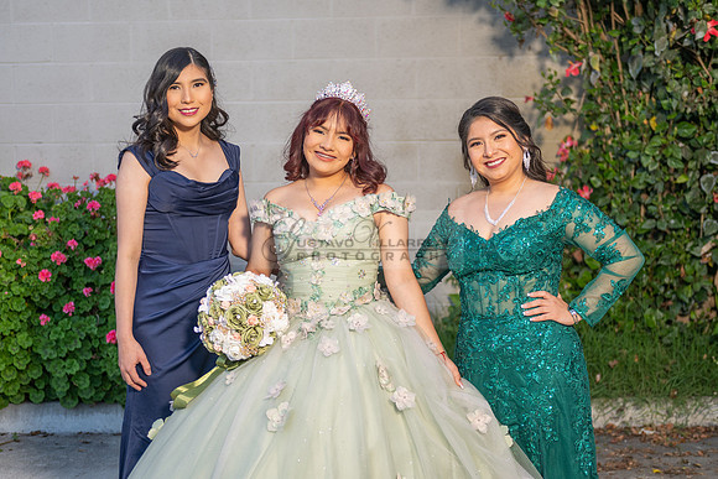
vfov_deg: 21.2
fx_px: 1280
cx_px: 328
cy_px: 233
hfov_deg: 31.3
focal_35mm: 64
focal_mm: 58
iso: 200
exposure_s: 1/160
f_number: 2.8
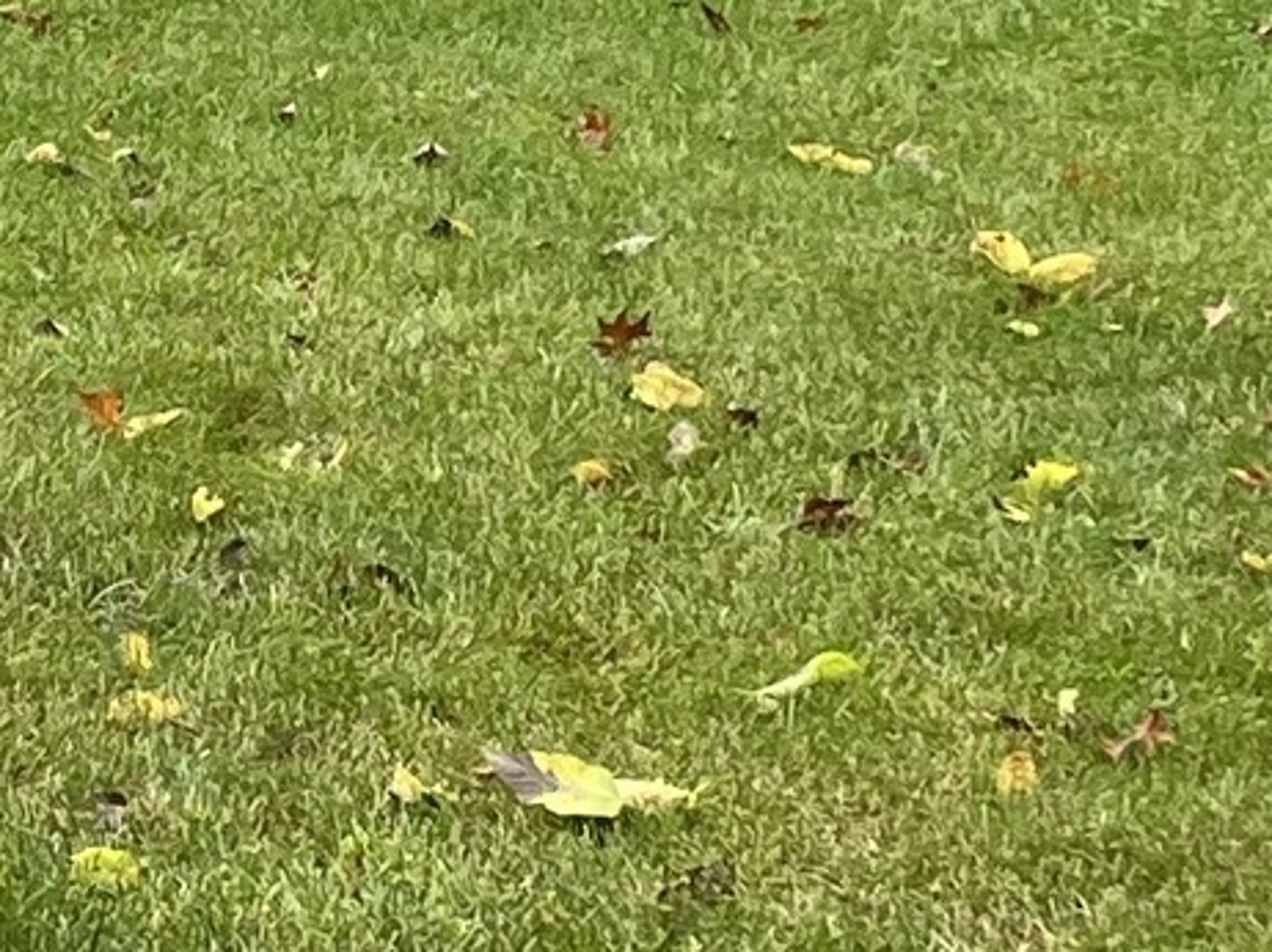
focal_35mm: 173
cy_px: -358
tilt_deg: -5.5
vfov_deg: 8.4
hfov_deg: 11.3
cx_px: 88
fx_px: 6354
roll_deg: +1.3
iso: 40
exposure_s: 1/232
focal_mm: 5.1
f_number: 1.6
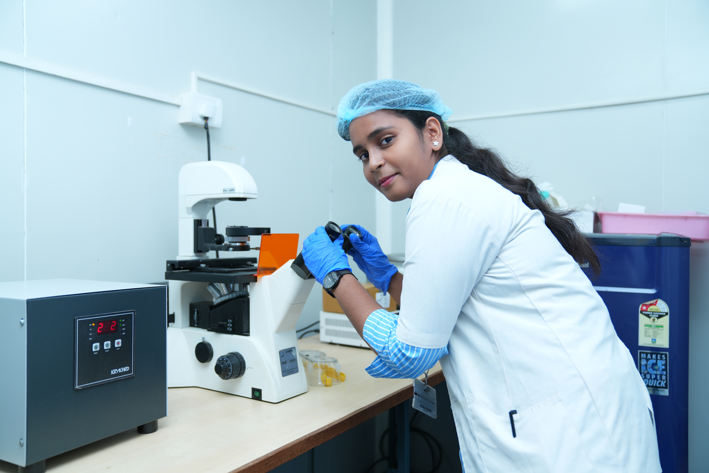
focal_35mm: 29
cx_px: 354
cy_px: 236
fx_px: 571
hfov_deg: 63.7
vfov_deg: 45.0
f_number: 2.8
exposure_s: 1/100
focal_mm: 29
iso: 200
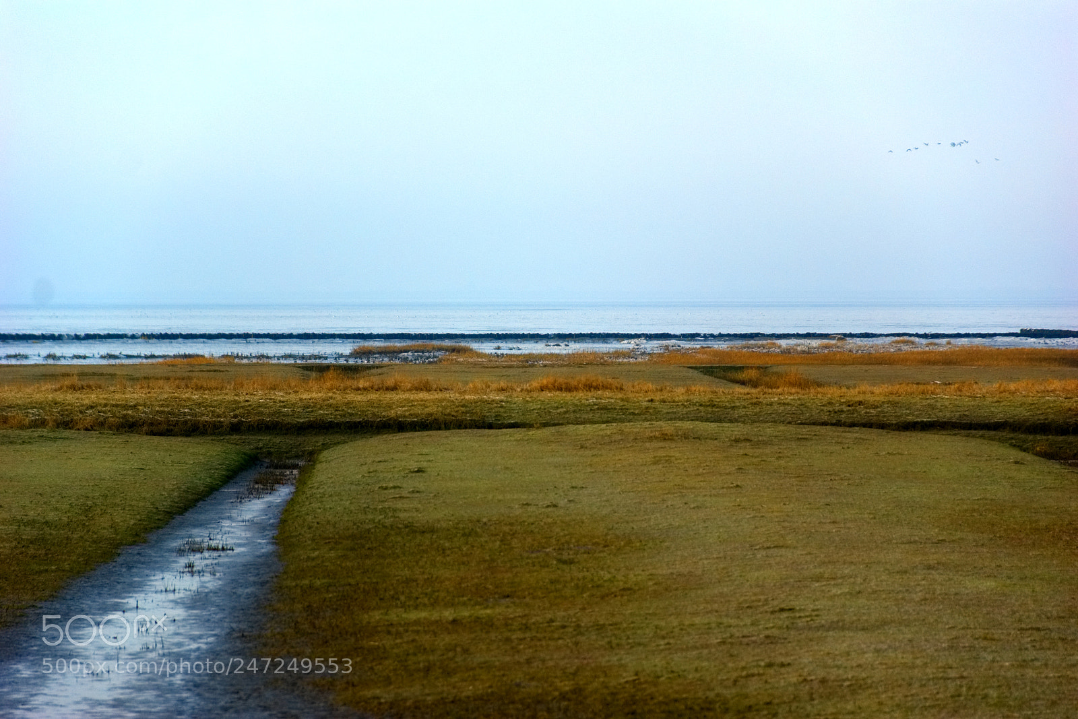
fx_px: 5390
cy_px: 360
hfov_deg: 11.4
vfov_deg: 7.6
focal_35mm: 180
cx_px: 539
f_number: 5.6
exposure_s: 1/320
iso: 100
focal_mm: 120
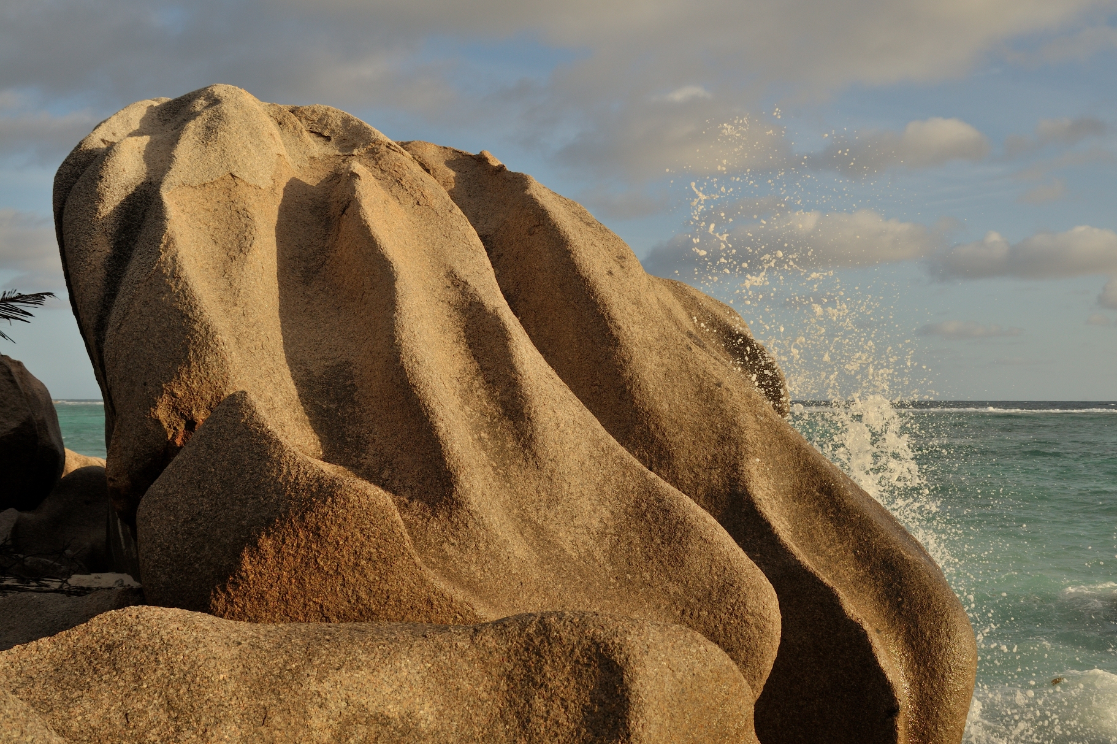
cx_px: 558
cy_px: 372
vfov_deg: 33.4
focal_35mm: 40
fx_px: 1240
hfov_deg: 48.5
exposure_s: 1/500
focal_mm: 40
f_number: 11
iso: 200
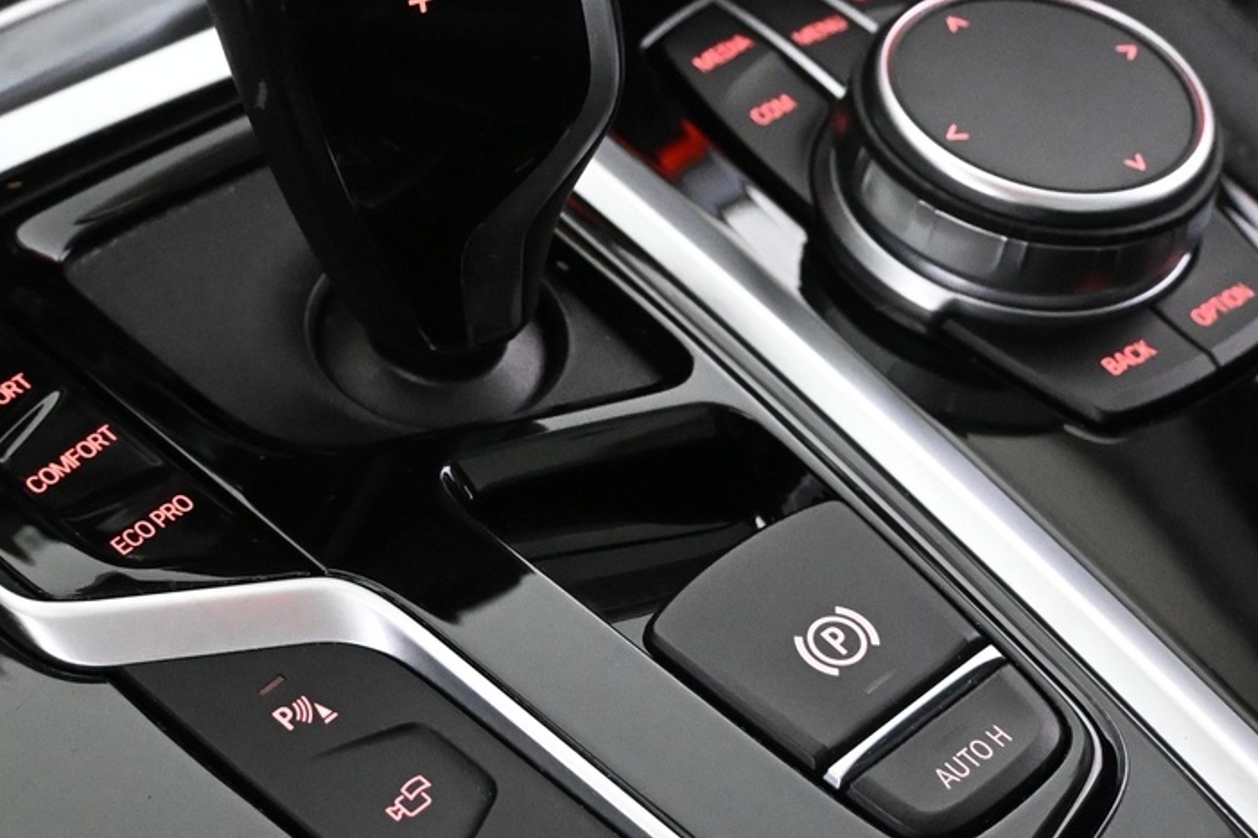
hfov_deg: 27.1
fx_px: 2605
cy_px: 380
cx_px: 580
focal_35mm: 75
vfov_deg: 18.3
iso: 5600
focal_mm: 21.5
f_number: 4
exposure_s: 1/60
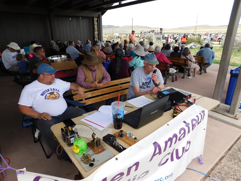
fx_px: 160
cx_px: 120
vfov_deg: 58.9
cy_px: 90
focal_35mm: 23
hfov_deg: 73.9
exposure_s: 1/800
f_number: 3
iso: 125
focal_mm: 4
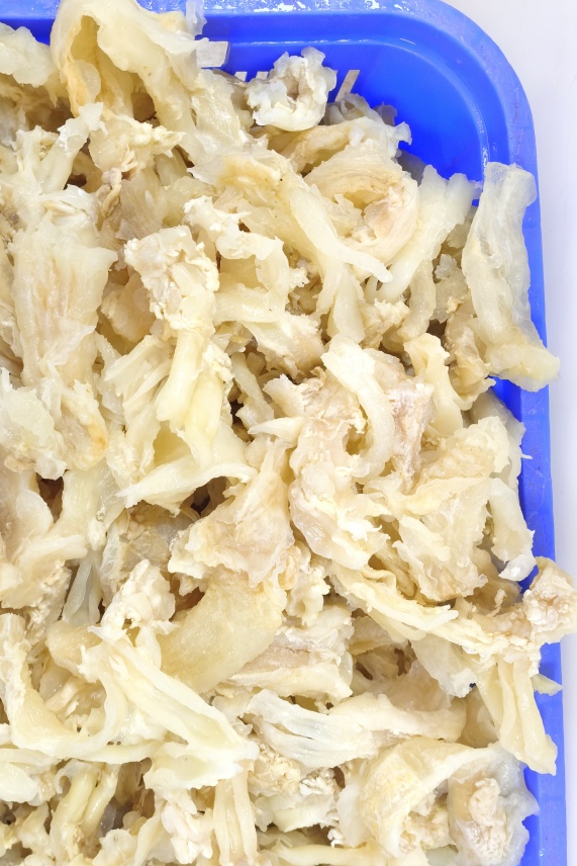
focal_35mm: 35
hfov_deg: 37.4
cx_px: 189
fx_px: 841
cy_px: 491
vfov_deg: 54.3
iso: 4000
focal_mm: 6.98
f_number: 4
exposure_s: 1/208
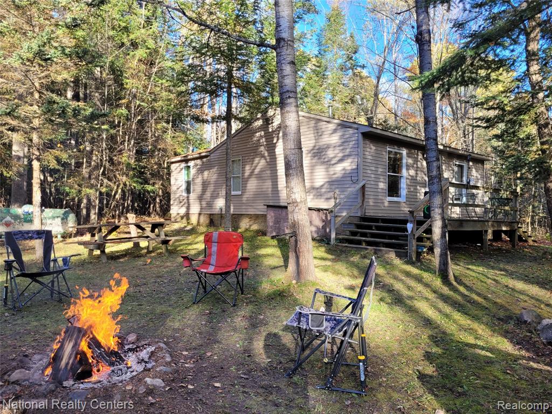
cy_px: 207
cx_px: 276
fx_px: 415
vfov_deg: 53.1
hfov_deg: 67.3
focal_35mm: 26
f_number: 1.8
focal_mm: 5.4
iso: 40
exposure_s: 1/258
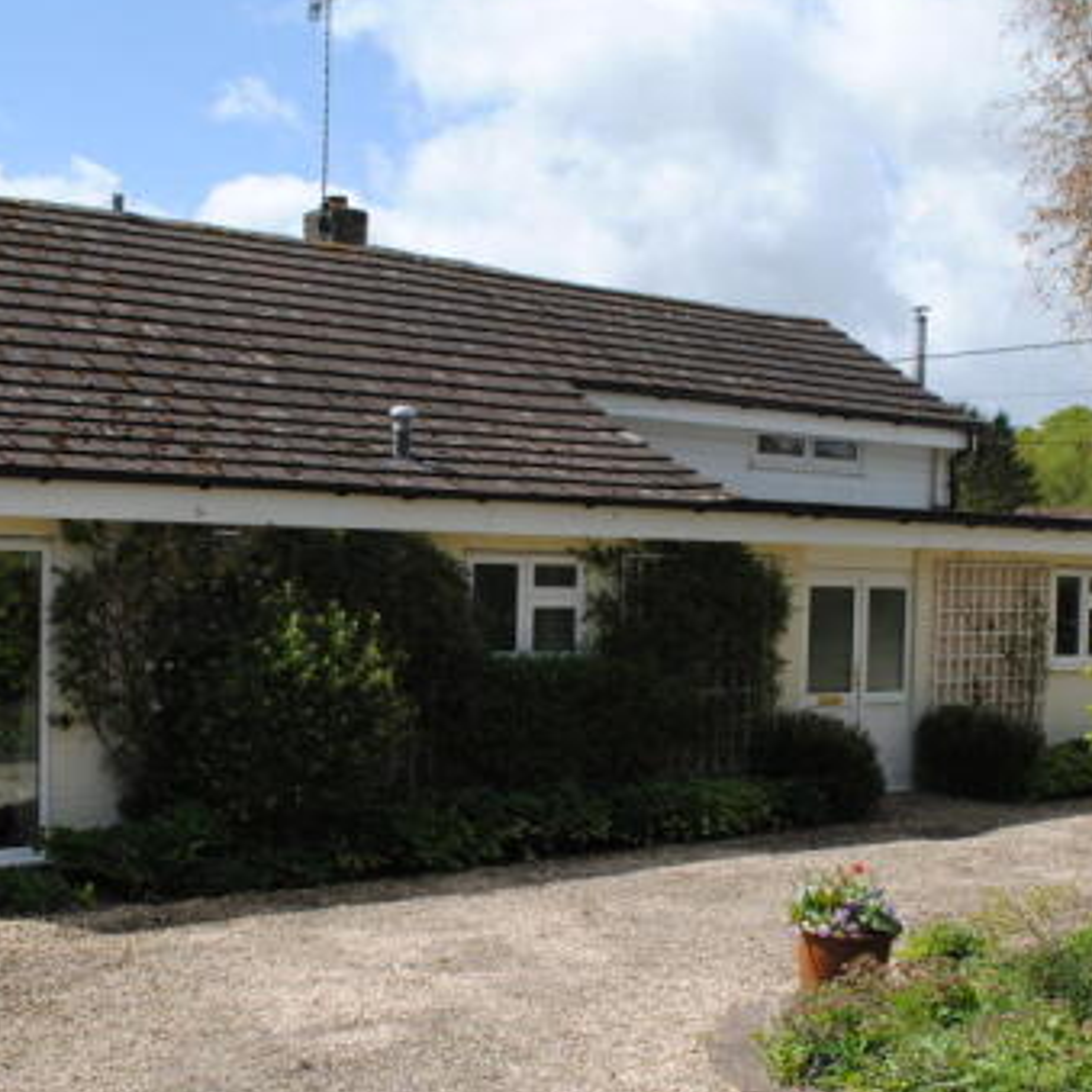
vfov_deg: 34.6
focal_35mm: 49
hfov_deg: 34.7
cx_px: 552
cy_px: 636
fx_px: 1749
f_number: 10
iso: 100
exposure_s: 1/200
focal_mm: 20
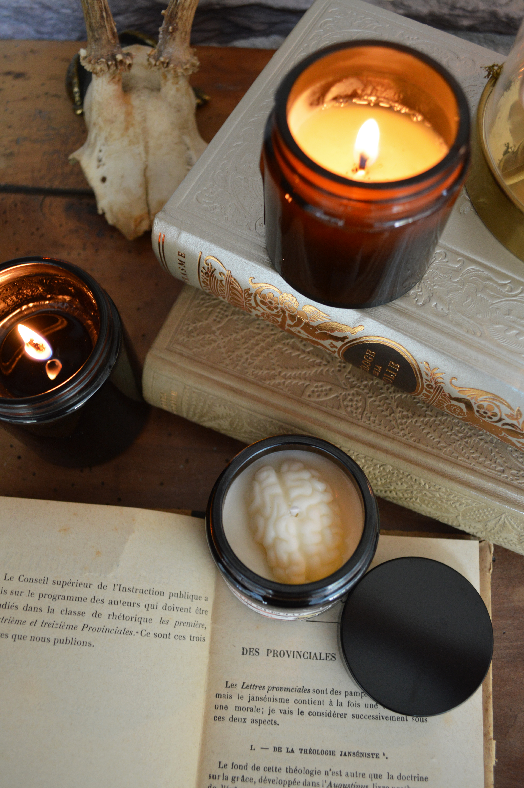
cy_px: 394
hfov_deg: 43.5
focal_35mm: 30
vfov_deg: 62.0
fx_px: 656
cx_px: 262
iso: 400
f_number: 3.8
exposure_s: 1/20
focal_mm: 20
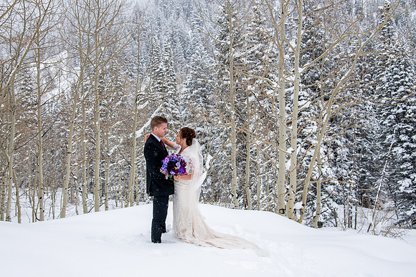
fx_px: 504
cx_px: 186
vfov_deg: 30.8
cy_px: 136
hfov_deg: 44.8
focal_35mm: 44
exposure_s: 1/1000
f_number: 5
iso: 200
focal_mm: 38
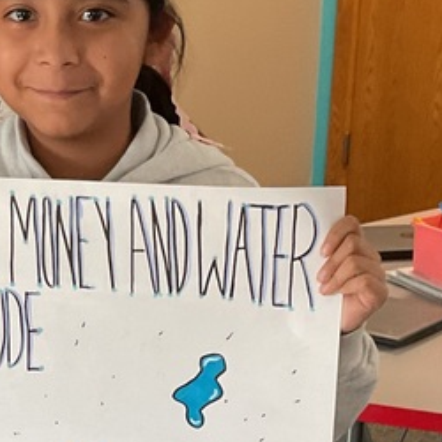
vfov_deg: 16.3
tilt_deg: -21.2
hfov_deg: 16.4
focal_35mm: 105
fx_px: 1517
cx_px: 55
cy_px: 440
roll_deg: +1.0
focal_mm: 3
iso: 100
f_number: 1.8
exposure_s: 1/60
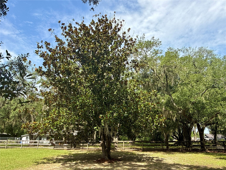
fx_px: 163
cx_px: 113
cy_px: 85
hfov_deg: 69.4
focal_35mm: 25
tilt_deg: +18.0
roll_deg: -0.8
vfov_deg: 54.9
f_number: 2.2
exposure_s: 1/384
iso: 20
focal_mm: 2.22
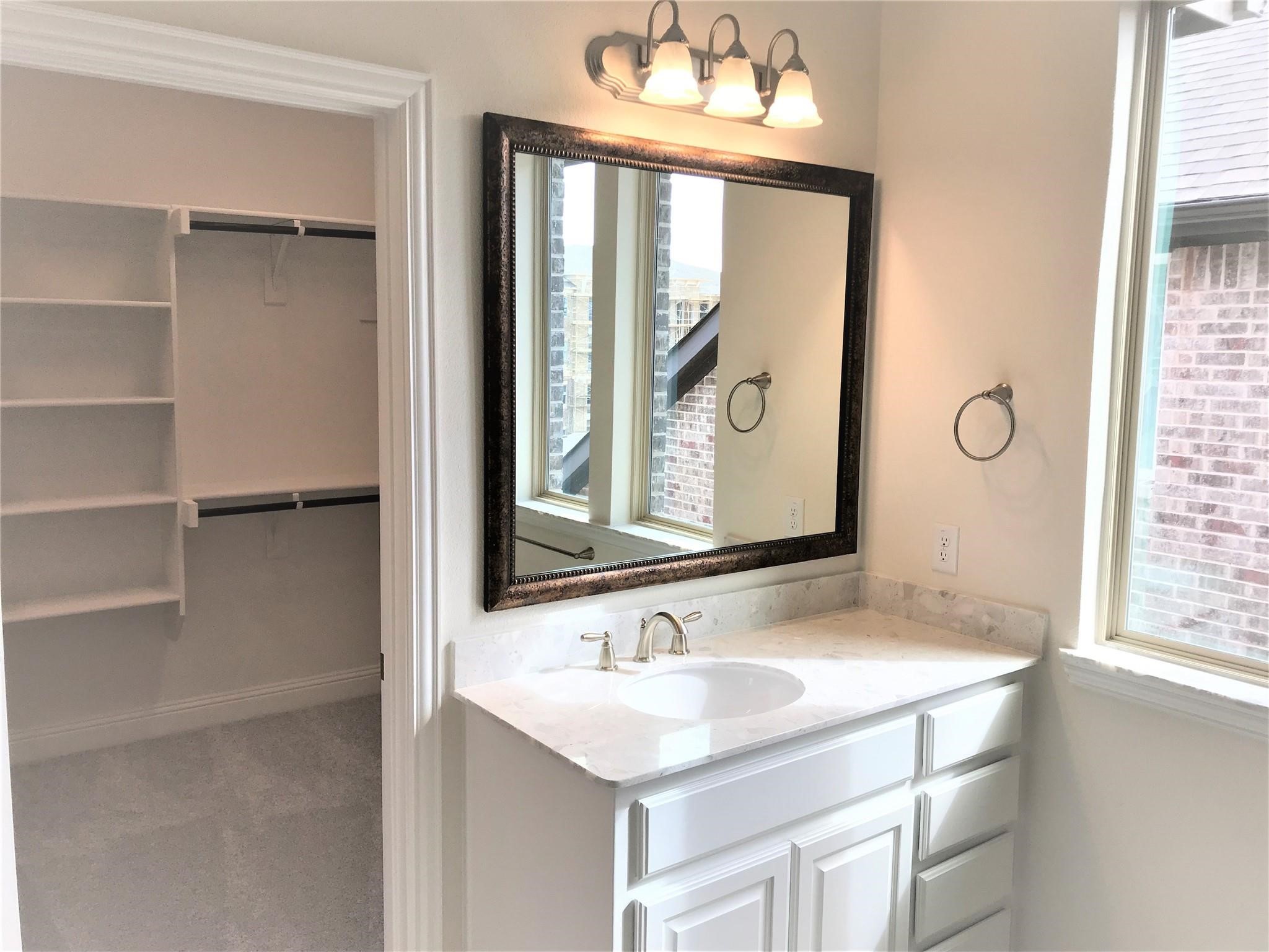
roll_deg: -0.9
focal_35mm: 28
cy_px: 476
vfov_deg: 49.7
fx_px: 1026
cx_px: 634
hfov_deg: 63.4
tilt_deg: -6.3
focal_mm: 3.99
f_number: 1.8
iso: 20
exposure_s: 1/292
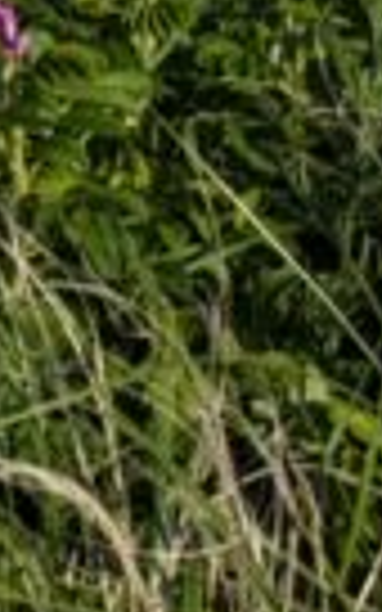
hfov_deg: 4.9
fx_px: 3581
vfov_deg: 9.0
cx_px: -1564
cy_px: -734
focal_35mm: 215
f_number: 1.73
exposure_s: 1/3906
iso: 59
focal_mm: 4.38
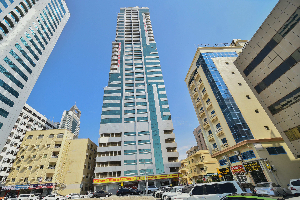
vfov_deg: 77.4
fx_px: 125
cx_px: 142
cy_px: 100
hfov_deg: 100.3
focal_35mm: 15
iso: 200
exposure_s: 1/1600
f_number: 3.5
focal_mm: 14
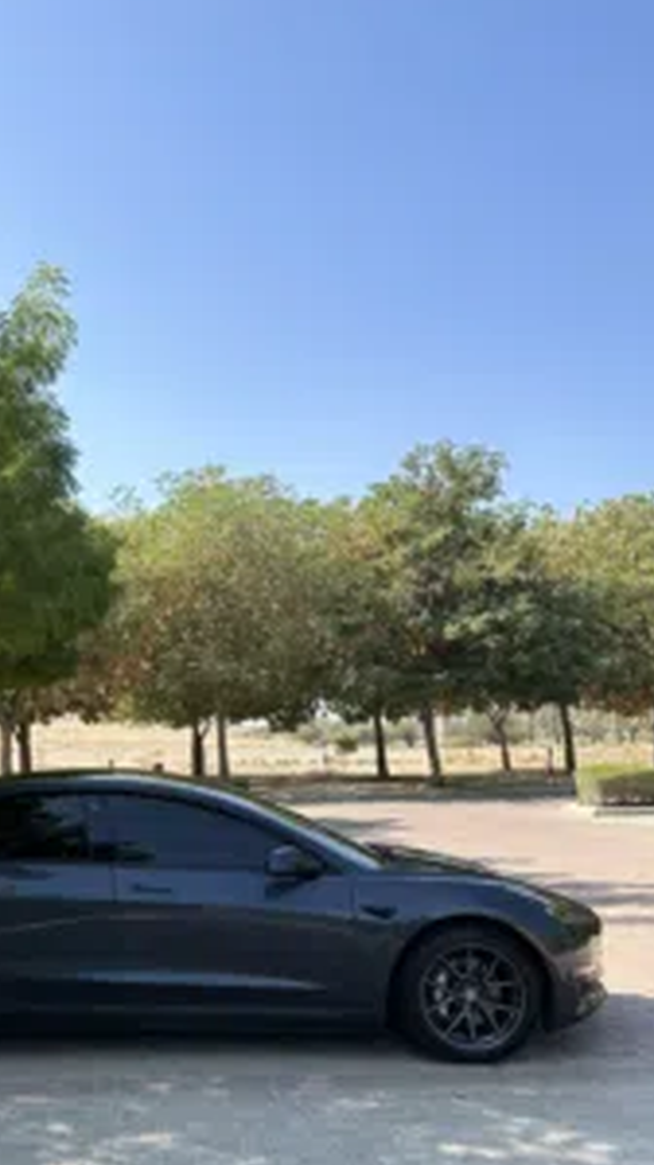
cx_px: 132
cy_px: 686
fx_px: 1080
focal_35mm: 35
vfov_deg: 56.3
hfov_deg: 32.8
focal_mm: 6.86
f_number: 1.78
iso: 80
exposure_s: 1/2967
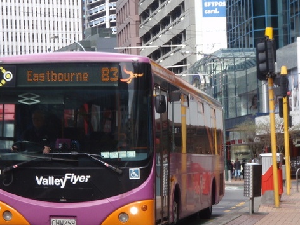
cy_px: 150
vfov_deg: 13.6
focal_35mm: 109
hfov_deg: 18.0
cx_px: 104
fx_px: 945
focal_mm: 11.76
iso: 64
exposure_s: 1/80
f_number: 4.7
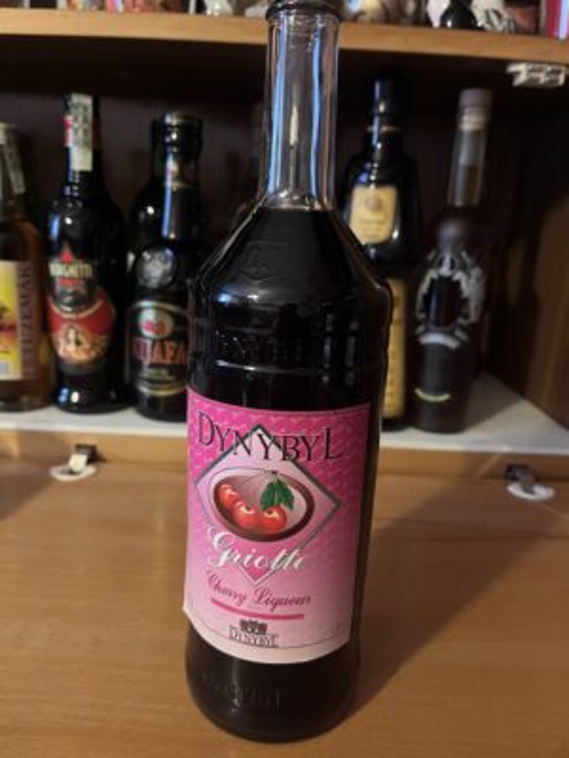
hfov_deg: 53.1
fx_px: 570
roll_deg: -2.2
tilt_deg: -17.6
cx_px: 284
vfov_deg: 67.3
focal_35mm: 26
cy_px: 379
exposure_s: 1/25
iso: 640
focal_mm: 5.1
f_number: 1.6
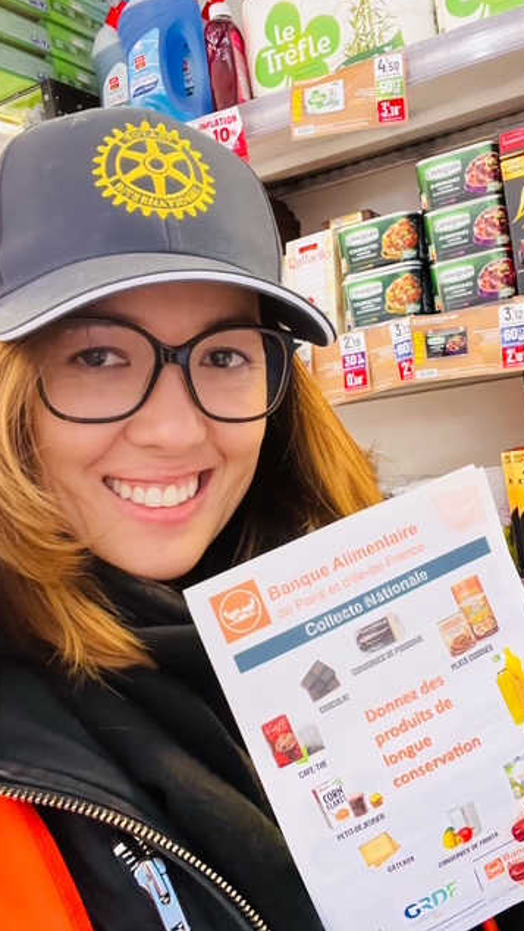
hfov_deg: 35.5
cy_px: 463
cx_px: 321
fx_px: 814
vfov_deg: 59.5
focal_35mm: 33
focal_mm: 2.71
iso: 500
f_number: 2.2
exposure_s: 1/25
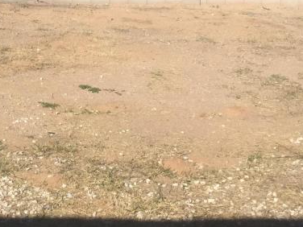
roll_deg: -1.9
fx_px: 692
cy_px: -61
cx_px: 67
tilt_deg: -2.1
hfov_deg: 24.4
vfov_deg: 17.6
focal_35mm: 79
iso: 32
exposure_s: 1/3597
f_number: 2.2
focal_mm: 4.15
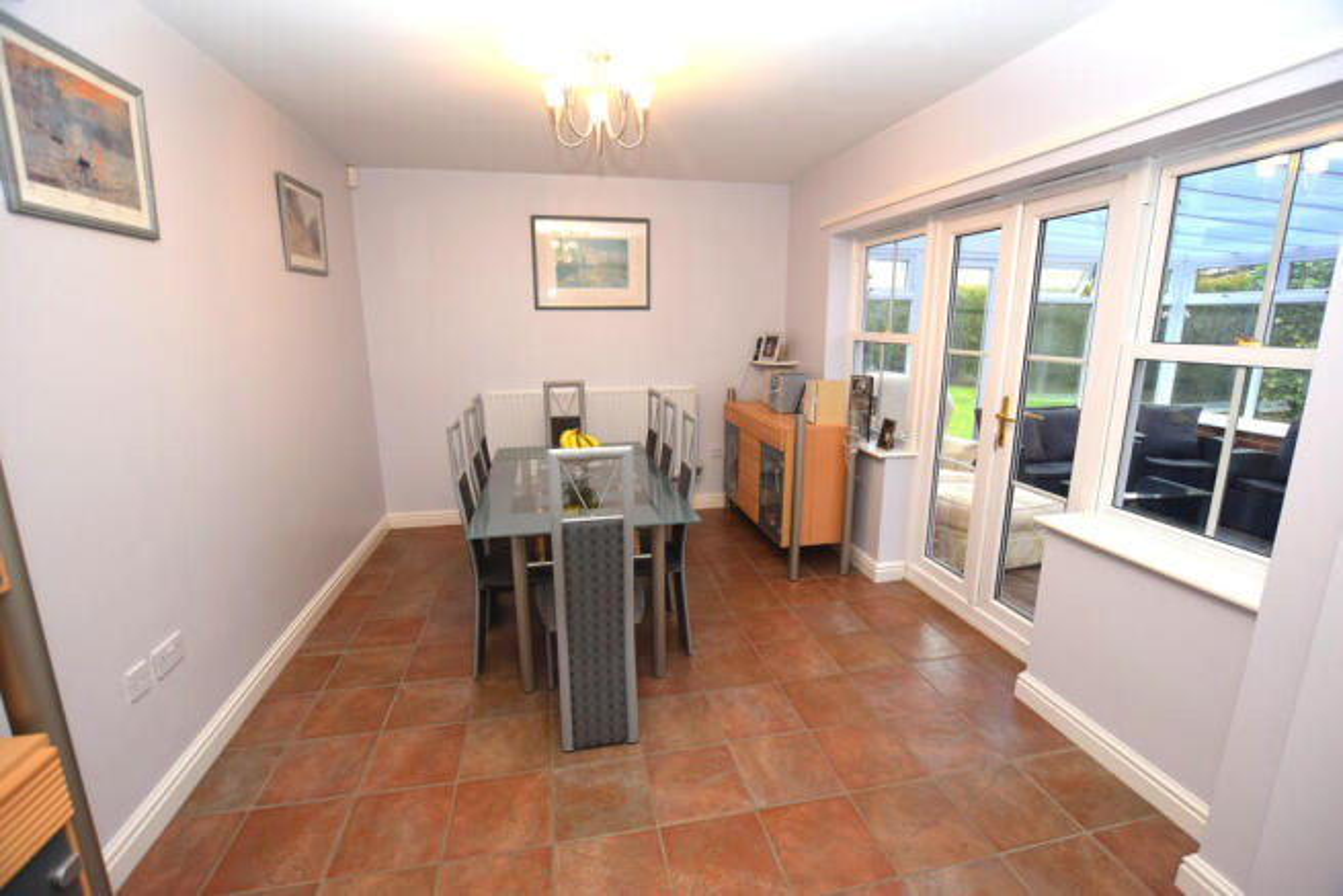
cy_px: 448
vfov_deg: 77.4
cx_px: 672
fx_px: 560
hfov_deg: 100.4
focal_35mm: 15
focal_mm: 10
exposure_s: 1/60
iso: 450
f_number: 4
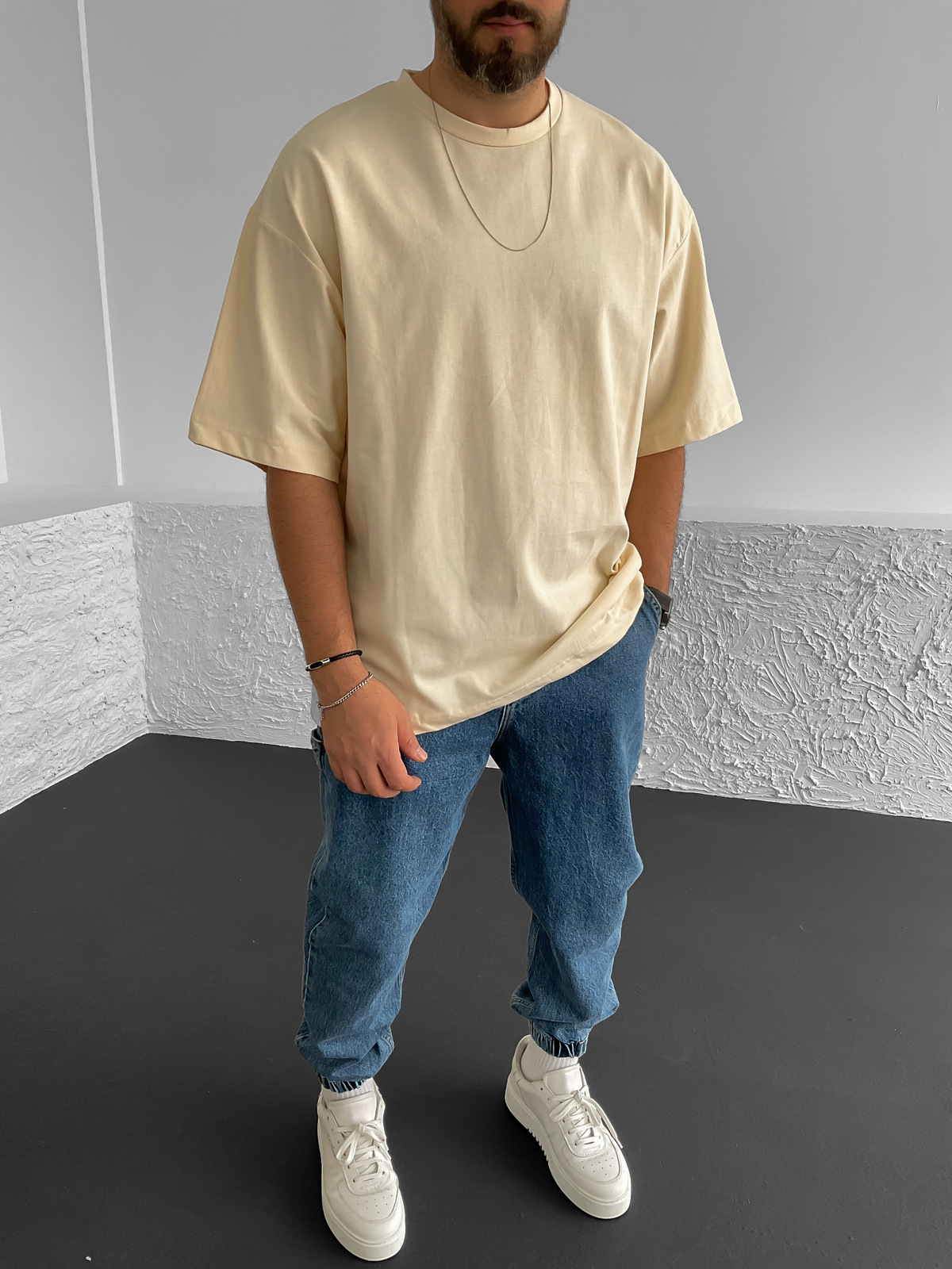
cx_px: 476
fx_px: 1063
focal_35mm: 29
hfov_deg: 48.2
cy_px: 634
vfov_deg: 61.7
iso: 64
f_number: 1.8
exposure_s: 1/120
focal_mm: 3
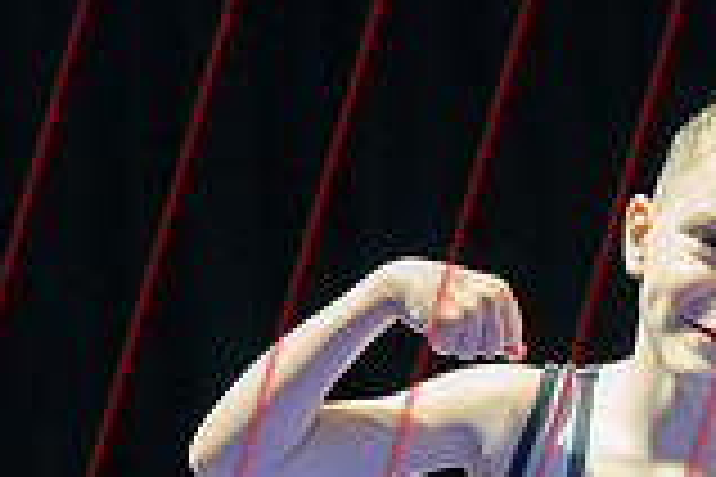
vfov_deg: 4.5
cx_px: 724
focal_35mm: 301
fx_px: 5986
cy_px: 840
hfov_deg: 6.8
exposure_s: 1/320
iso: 9000
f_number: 5.6
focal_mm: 70
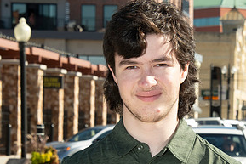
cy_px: 136
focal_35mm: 211
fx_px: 1442
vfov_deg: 6.5
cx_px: 175
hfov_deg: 9.7
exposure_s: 1/160
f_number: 14
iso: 400
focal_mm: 105
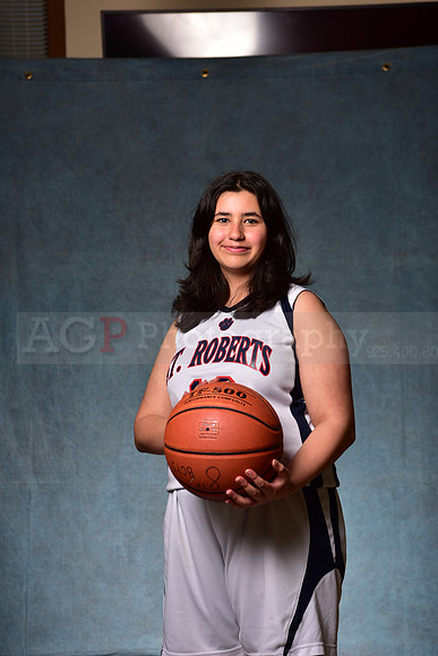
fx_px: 1277
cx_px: 219
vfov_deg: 28.8
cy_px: 328
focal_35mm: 70
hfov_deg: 19.5
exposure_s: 1/200
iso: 100
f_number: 5
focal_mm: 70
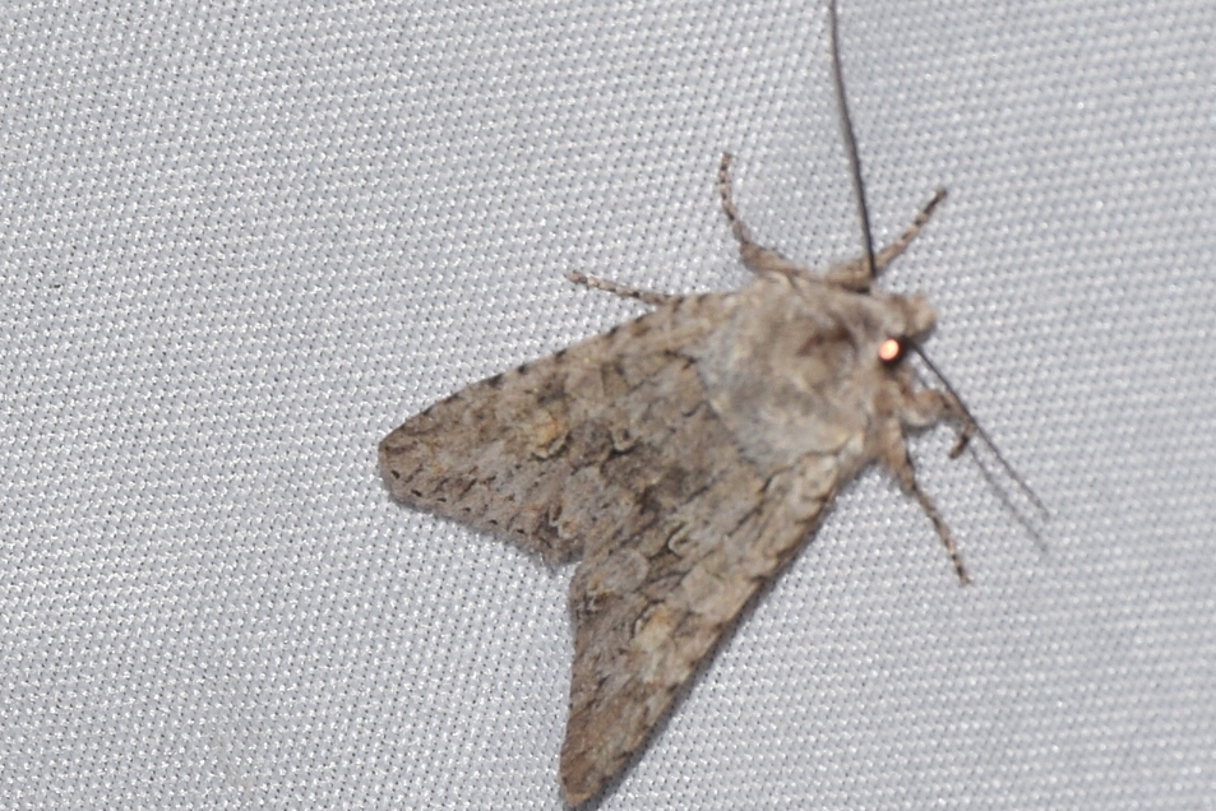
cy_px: 404
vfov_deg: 6.5
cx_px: 609
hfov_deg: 9.7
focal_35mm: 211
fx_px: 7129
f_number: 13
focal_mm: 140
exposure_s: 1/160
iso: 100
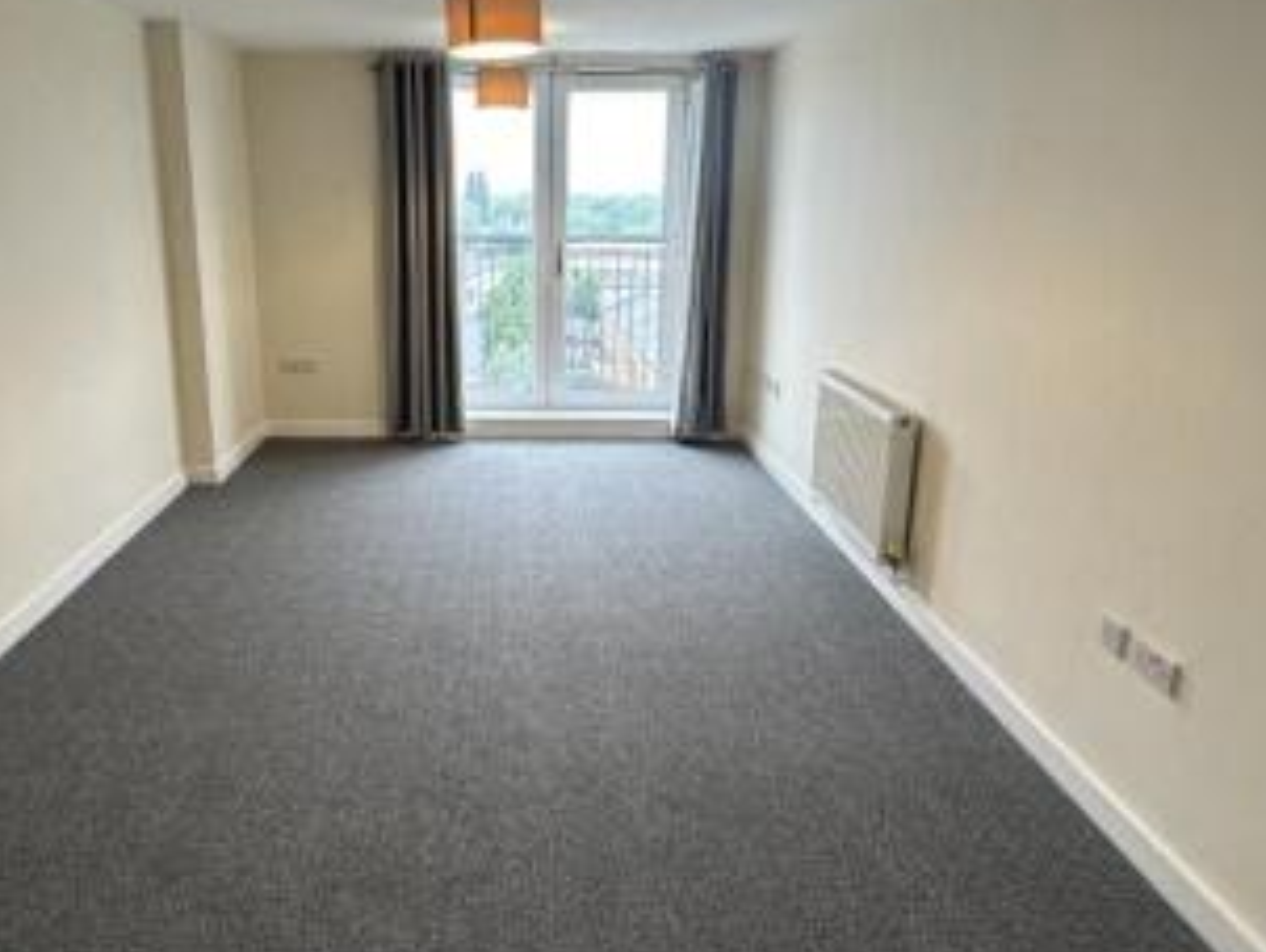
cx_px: 514
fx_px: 988
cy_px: 451
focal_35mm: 27
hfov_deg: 64.7
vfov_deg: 51.4
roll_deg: -0.3
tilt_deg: -14.4
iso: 100
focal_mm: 2.22
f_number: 2.2
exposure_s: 1/100
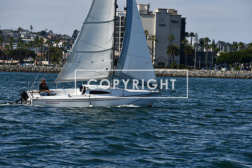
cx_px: 126
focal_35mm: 195
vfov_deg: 7.0
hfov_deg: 10.5
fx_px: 1365
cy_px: 84
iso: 100
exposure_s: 1/500
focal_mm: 130
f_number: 8
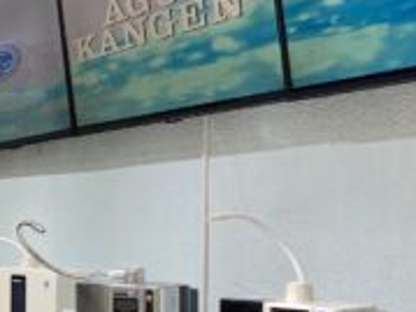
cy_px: 235
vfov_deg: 16.0
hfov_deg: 19.2
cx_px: -165
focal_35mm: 92
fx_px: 1105
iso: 50
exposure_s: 1/100
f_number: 1.8
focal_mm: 4.25
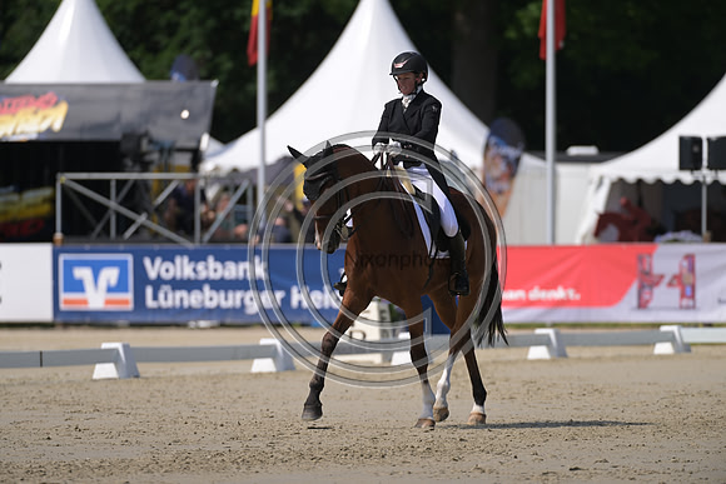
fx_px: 8068
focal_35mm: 400
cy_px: 242
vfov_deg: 3.4
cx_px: 363
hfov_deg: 5.2
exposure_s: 1/1250
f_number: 5
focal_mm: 400
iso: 180
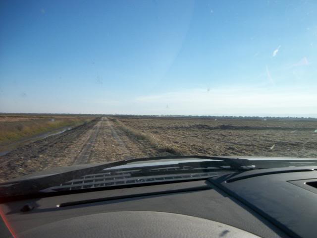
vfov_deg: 44.2
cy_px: 119
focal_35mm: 32
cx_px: 158
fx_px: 293
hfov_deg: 56.8
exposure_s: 1/160
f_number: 8.8
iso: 80
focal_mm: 5.7
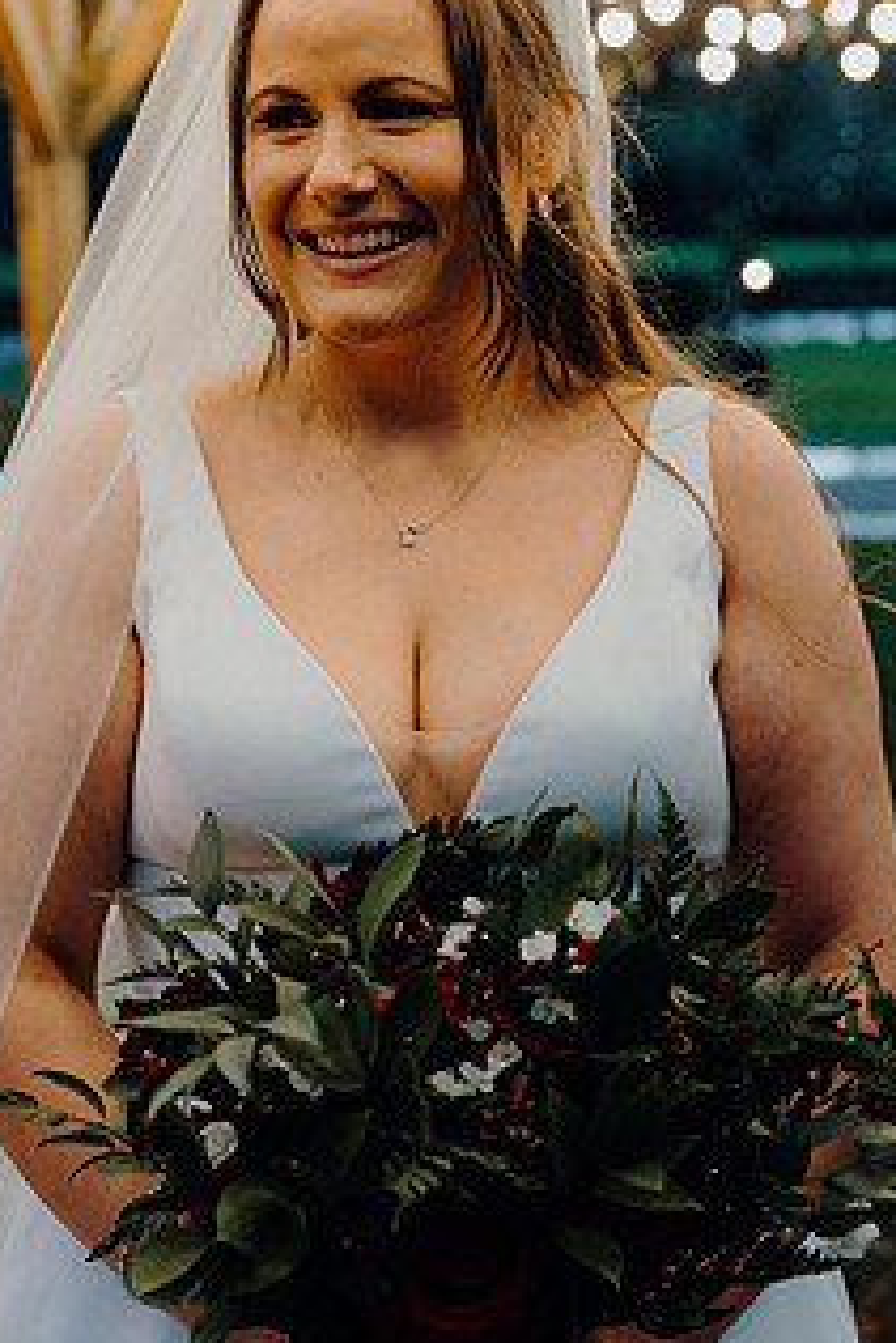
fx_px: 2387
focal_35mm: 64
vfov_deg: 31.4
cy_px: 574
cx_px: 454
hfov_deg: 21.3
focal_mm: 45
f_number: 3.5
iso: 4000
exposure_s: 1/160
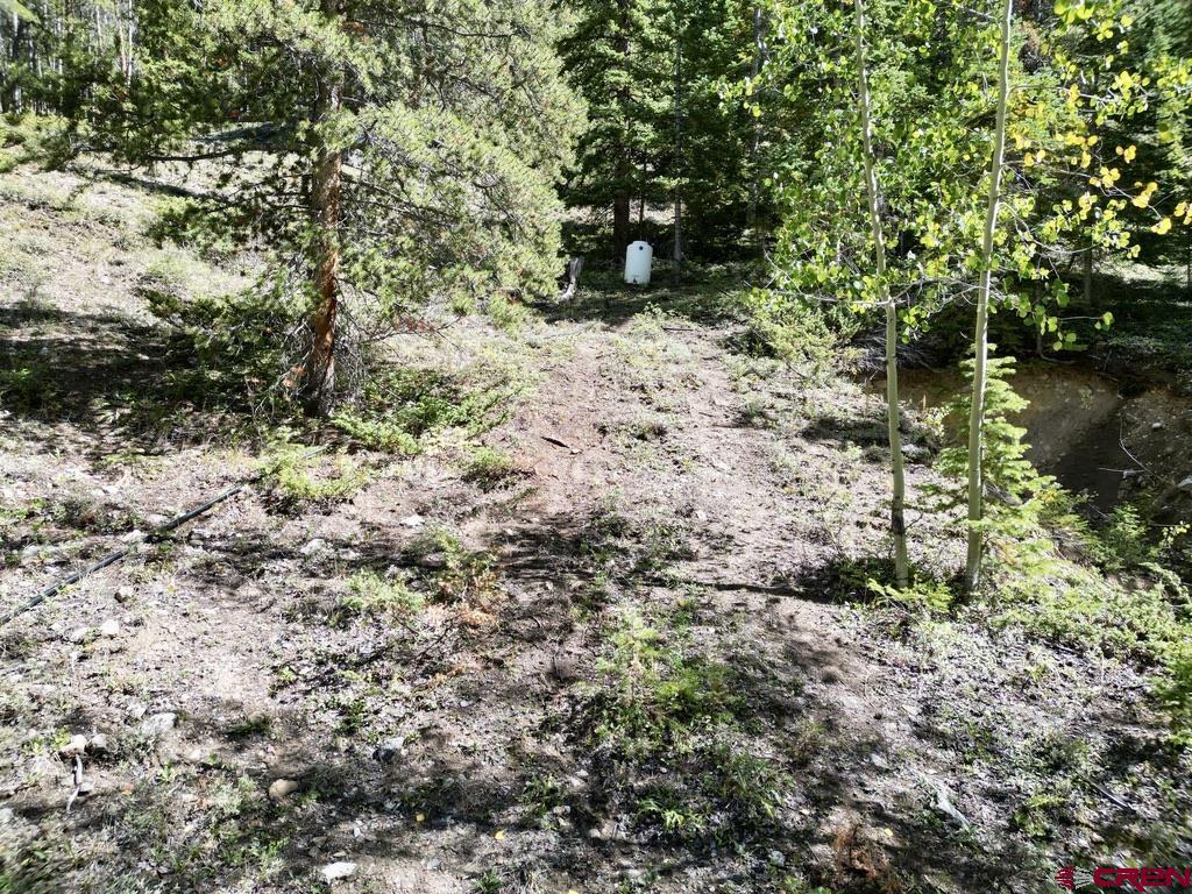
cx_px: 596
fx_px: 826
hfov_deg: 71.6
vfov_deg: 56.8
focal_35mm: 24
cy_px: 447
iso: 140
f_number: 1.7
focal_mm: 6.72
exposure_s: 1/800
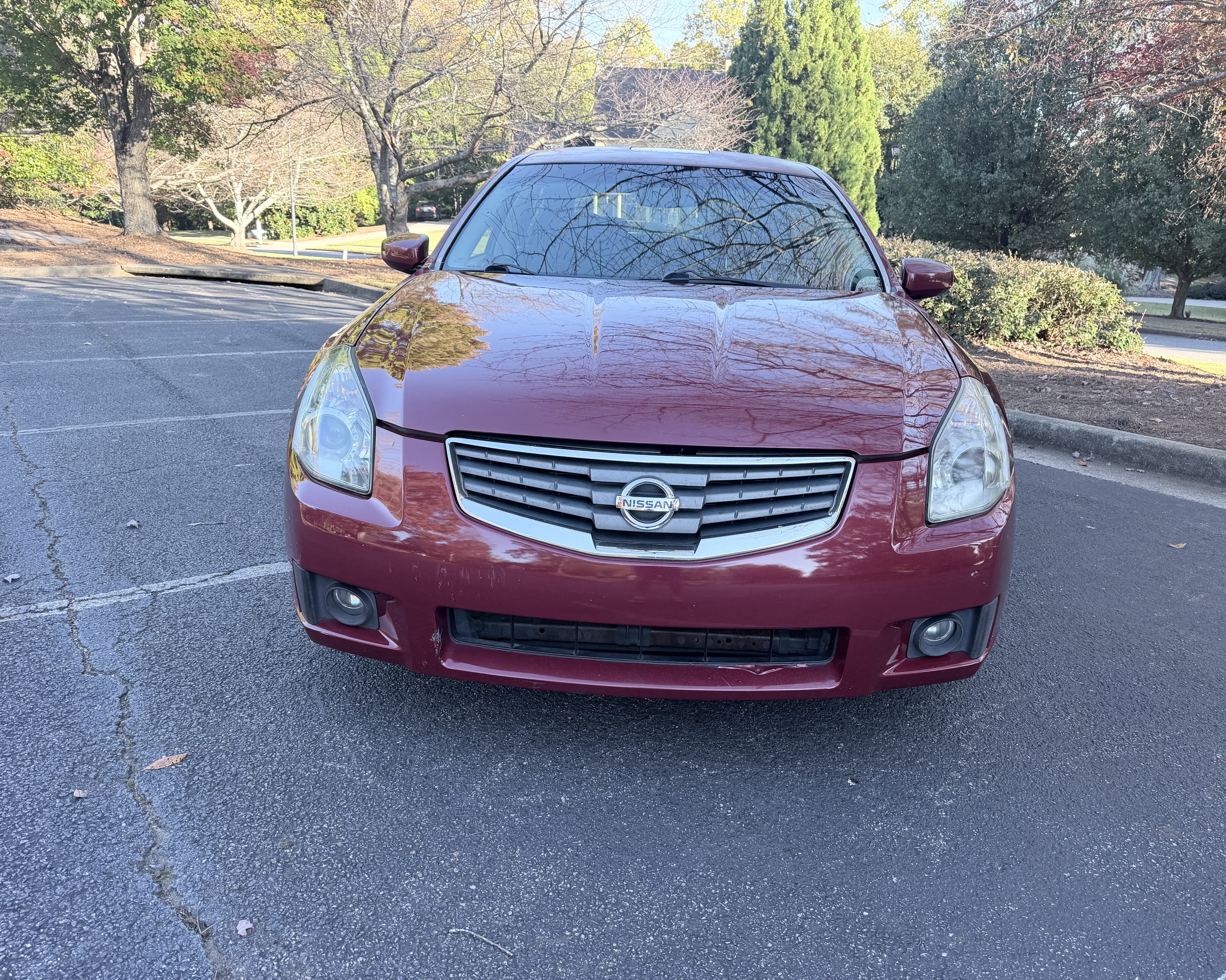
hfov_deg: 68.0
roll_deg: -2.5
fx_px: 907
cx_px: 647
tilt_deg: -19.0
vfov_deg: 56.8
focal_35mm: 25
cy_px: 490
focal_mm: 6.76
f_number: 1.78
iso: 80
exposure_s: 1/257
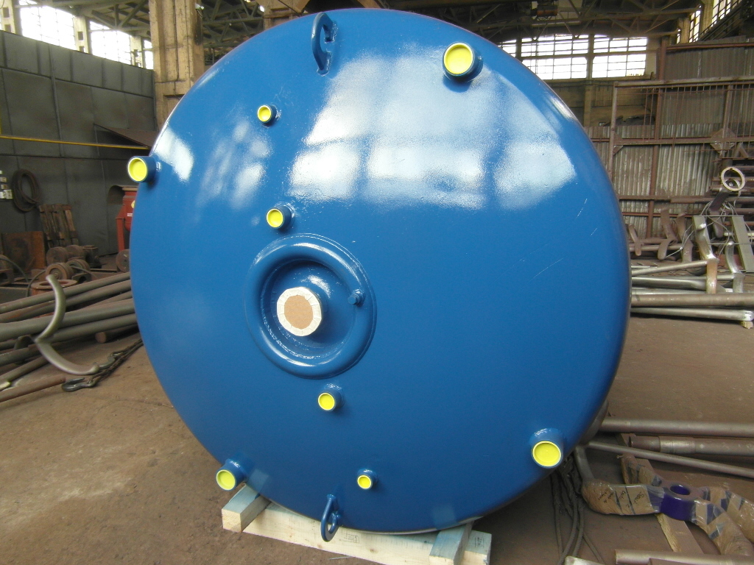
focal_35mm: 24
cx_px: 377
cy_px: 282
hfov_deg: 71.6
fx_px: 523
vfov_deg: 56.8
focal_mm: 4
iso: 80
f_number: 3.2
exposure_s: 1/30
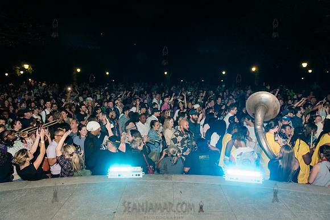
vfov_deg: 53.2
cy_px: 110
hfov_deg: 73.7
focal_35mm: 24
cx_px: 165
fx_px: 220
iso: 8000
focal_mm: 24
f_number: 3.2
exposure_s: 1/200
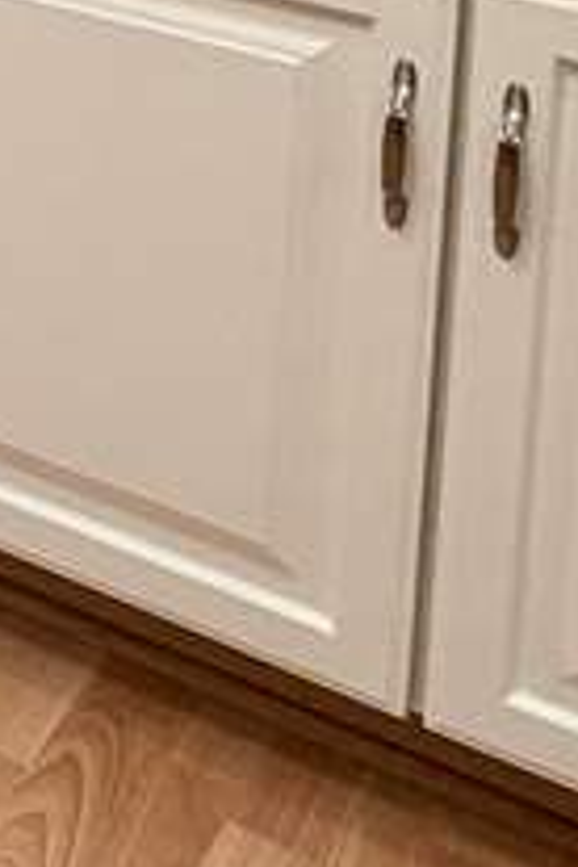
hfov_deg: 11.5
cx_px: -959
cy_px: -563
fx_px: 2167
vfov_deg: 18.9
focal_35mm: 90
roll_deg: +0.9
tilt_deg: -7.5
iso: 320
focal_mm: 2.22
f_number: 2.2
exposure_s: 1/120
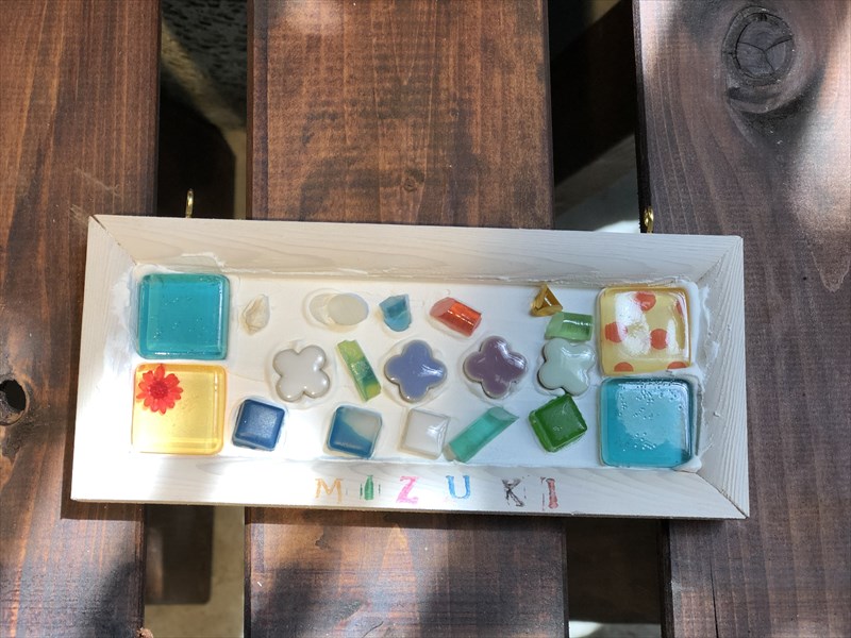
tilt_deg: -80.1
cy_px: 319
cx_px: 426
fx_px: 1401
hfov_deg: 33.8
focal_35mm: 57
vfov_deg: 25.7
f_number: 2.8
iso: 32
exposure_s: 1/60
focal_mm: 6.6
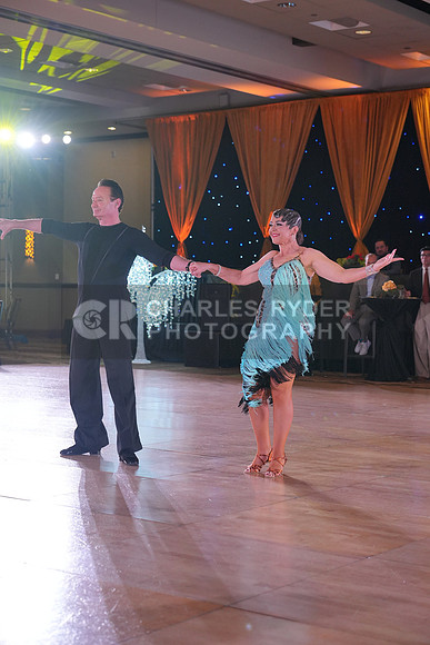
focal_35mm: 65
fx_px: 1164
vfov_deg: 31.0
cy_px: 322
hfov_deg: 20.9
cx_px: 215
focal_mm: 65
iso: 1600
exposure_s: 1/400
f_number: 4
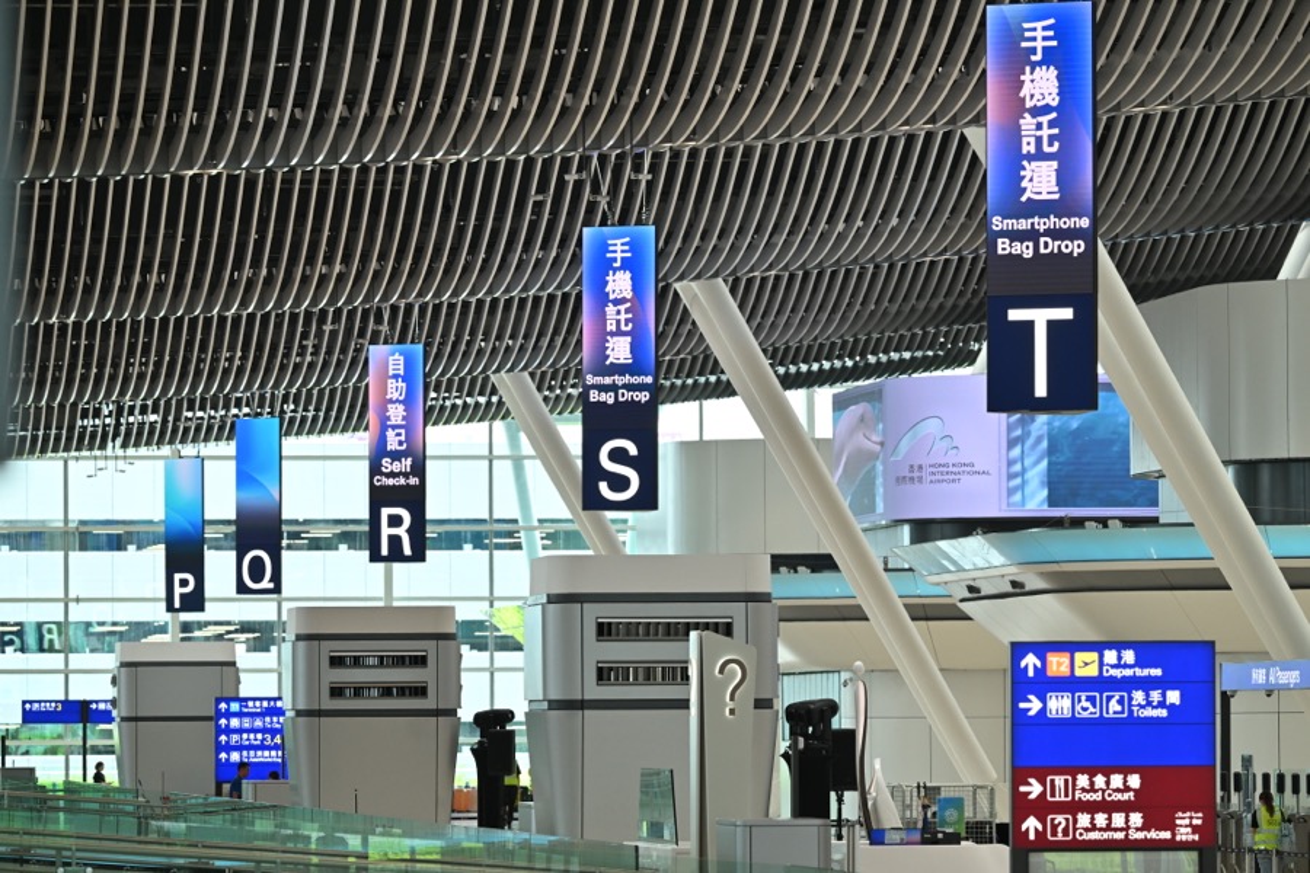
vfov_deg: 6.5
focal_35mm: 210
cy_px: 436
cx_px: 655
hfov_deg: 9.8
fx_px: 7641
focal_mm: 210
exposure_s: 1/200
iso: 1000
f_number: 6.3
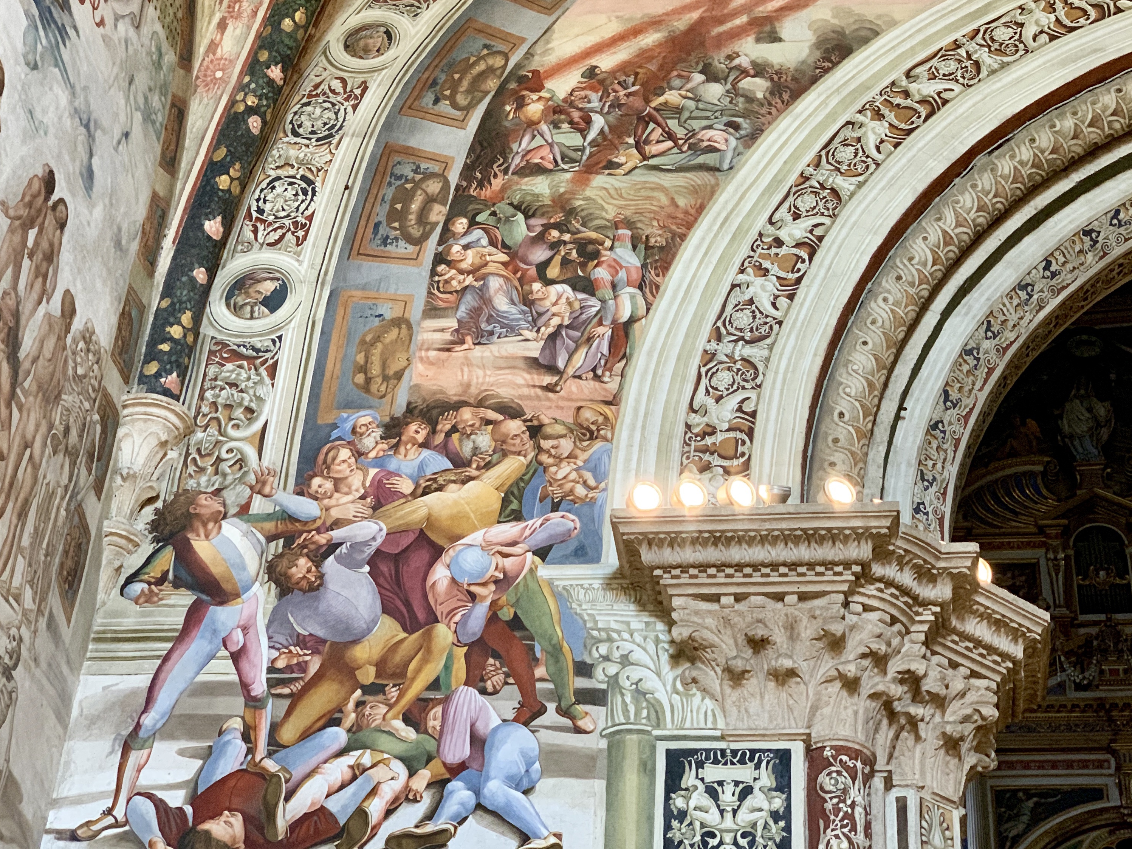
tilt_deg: +43.4
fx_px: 2289
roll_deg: -5.1
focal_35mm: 70
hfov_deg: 27.8
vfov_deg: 20.8
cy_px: 216
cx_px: 567
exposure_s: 1/50
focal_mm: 6
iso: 200
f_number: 2.4
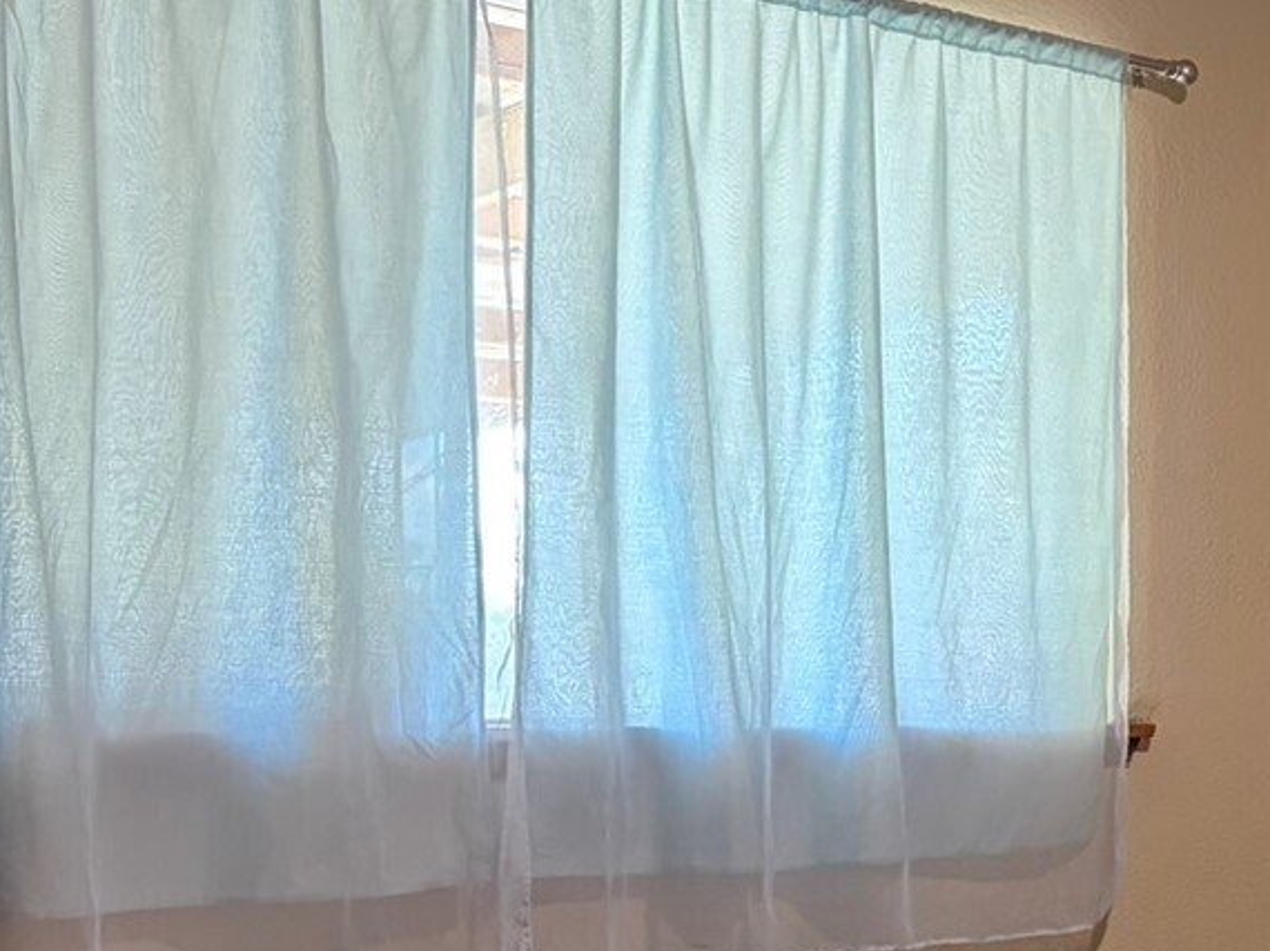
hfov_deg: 23.5
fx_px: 2677
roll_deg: +0.6
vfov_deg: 20.1
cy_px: 659
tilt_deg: +1.5
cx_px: 1667
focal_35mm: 73
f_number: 1.6
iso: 250
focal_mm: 5.96
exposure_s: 1/60
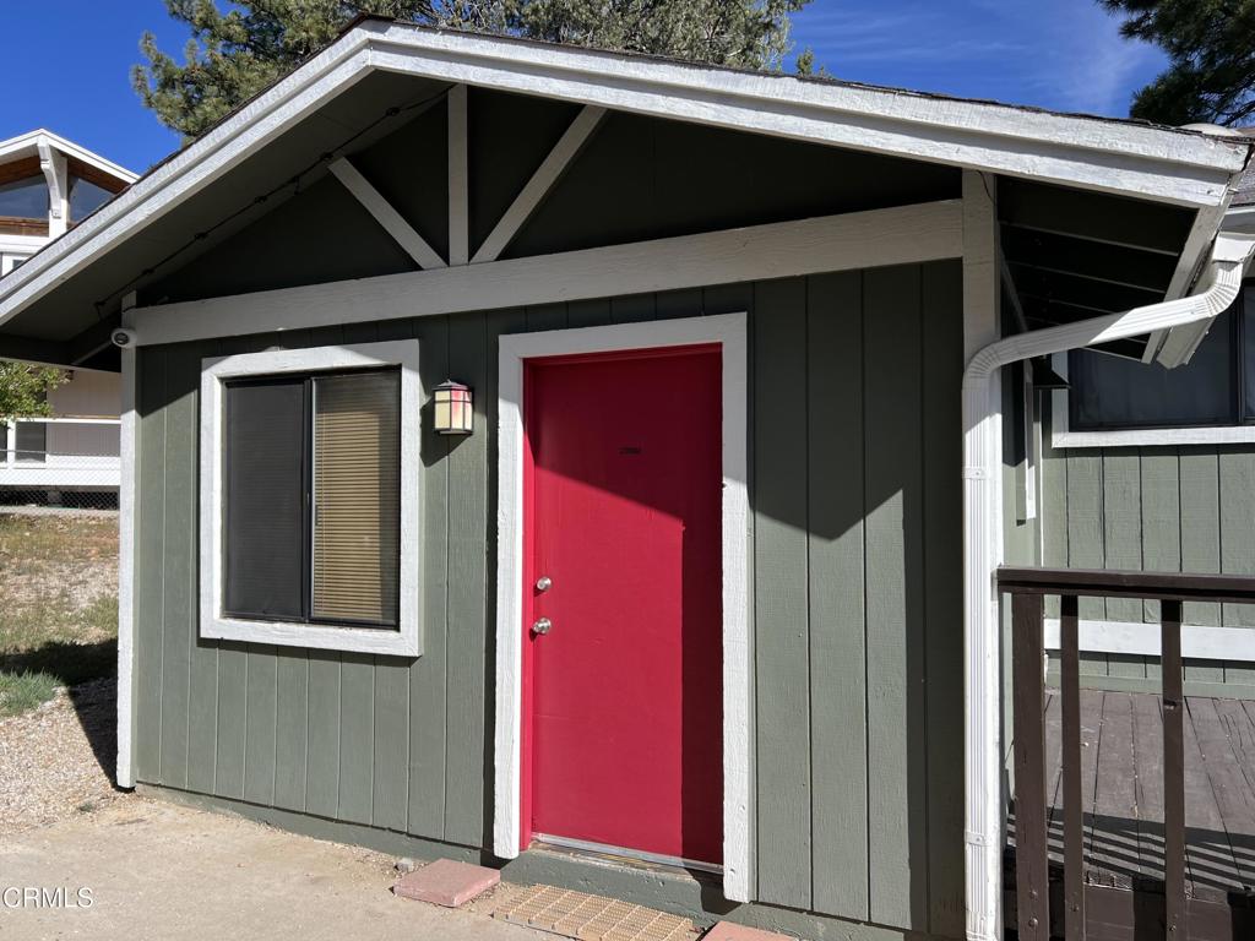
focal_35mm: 26
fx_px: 943
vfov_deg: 53.1
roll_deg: +0.0
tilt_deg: +0.6
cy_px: 470
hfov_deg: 67.3
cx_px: 628
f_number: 1.5
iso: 50
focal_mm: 5.7
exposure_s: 1/3356
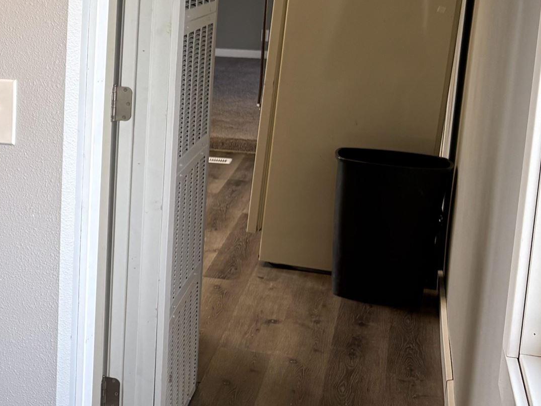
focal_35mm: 74
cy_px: 150
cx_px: -143
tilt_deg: -11.5
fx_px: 1157
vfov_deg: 19.9
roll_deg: +0.9
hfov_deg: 23.5
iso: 80
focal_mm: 5.96
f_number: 1.6
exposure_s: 1/120
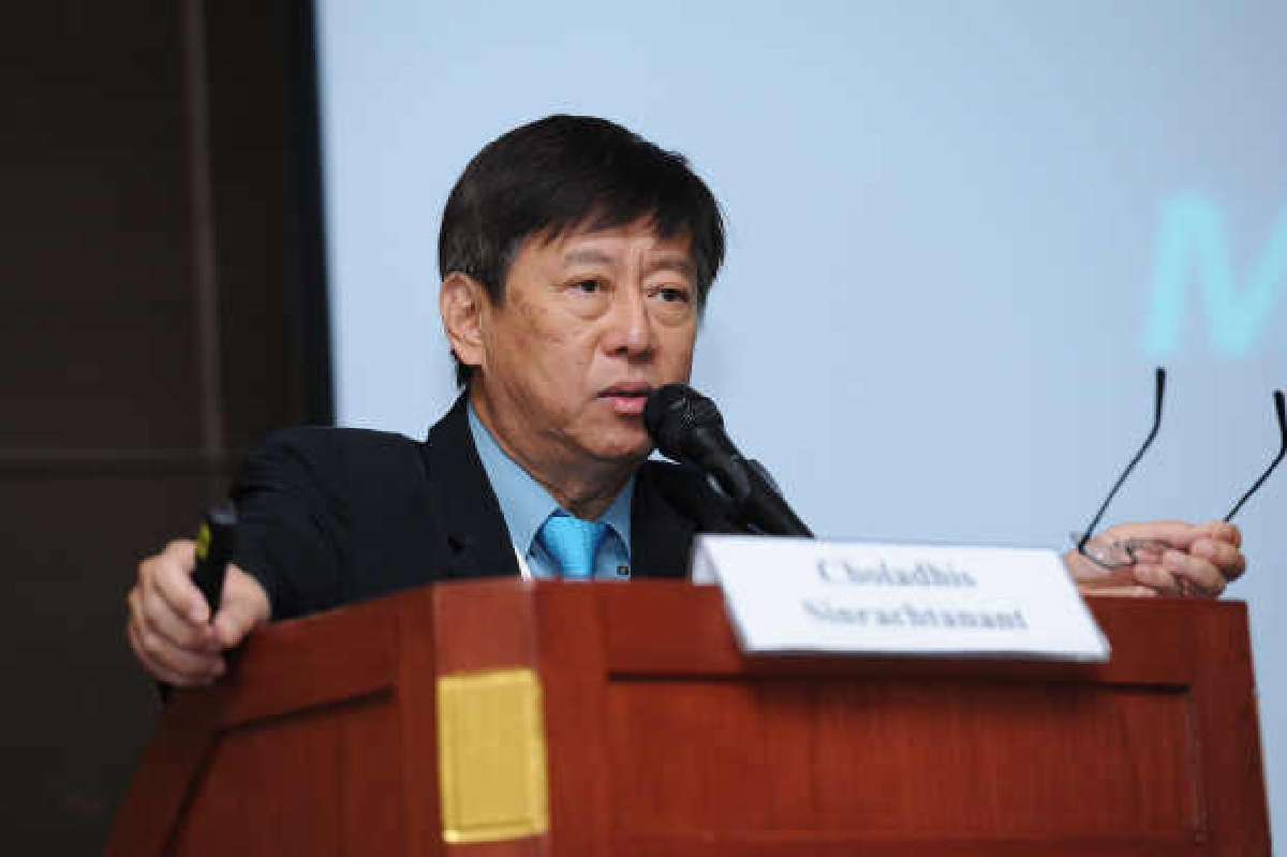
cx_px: 644
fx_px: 6611
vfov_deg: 7.4
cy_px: 428
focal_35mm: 185
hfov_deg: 11.1
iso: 1000
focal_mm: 185
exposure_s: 1/125
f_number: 4
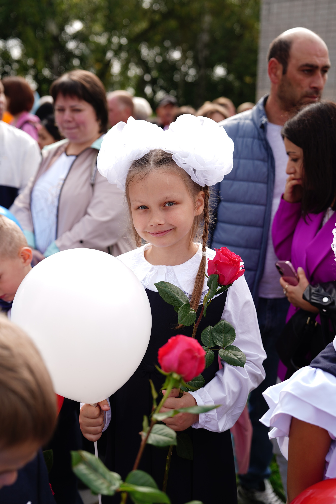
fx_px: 616
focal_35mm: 44
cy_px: 252
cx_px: 168
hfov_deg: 30.5
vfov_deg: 44.5
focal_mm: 44
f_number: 2.8
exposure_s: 1/500
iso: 80
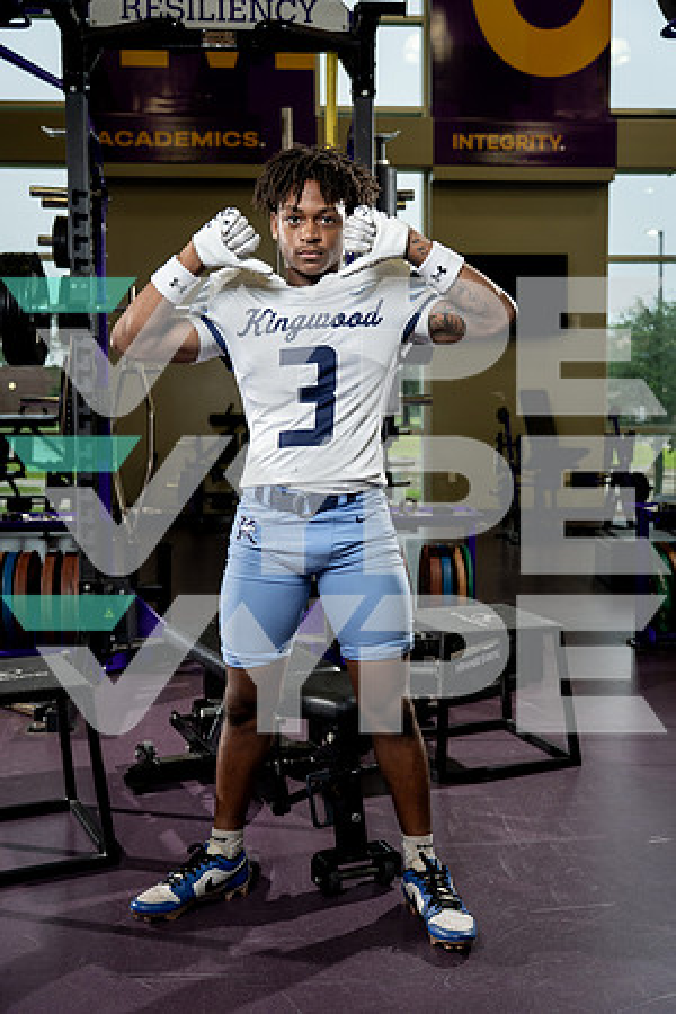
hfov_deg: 34.2
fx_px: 1098
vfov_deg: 49.6
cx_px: 338
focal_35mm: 39
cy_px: 507
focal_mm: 39
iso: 640
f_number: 4
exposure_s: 1/250
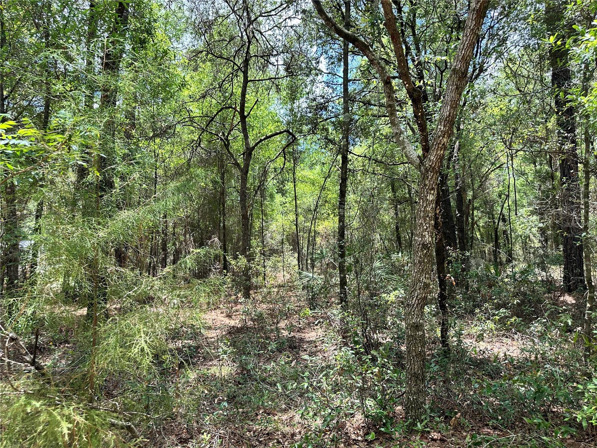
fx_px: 414
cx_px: 298
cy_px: 224
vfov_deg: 56.8
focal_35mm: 24
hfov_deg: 71.6
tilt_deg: +4.6
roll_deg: +1.1
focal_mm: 6.86
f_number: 1.78
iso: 80
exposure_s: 1/527
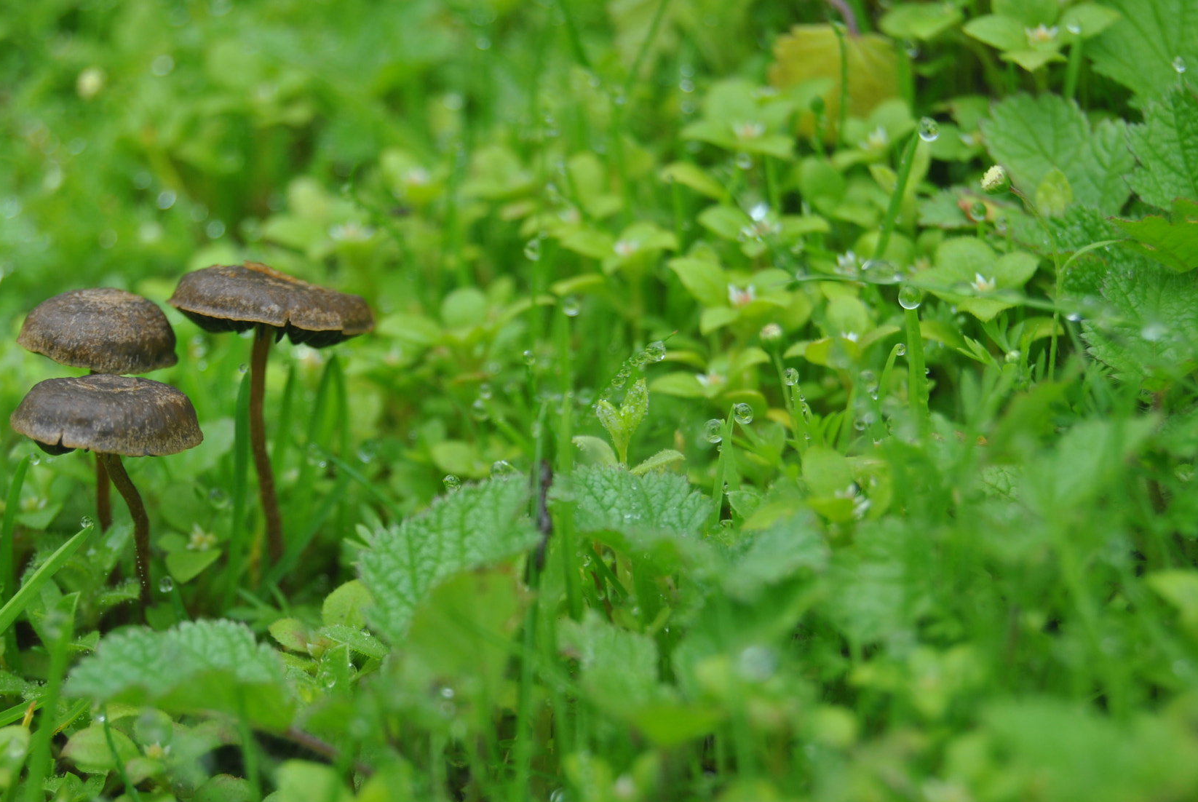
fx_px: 3419
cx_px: 504
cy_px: 435
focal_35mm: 103
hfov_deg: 19.9
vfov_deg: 13.4
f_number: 5.6
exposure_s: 1/125
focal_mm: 55
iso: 100
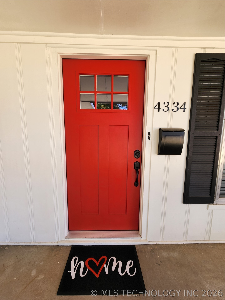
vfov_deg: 106.2
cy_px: 150
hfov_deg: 89.9
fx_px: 113
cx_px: 112
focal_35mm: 13
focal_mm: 2.2
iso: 50
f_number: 2.2
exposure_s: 1/123
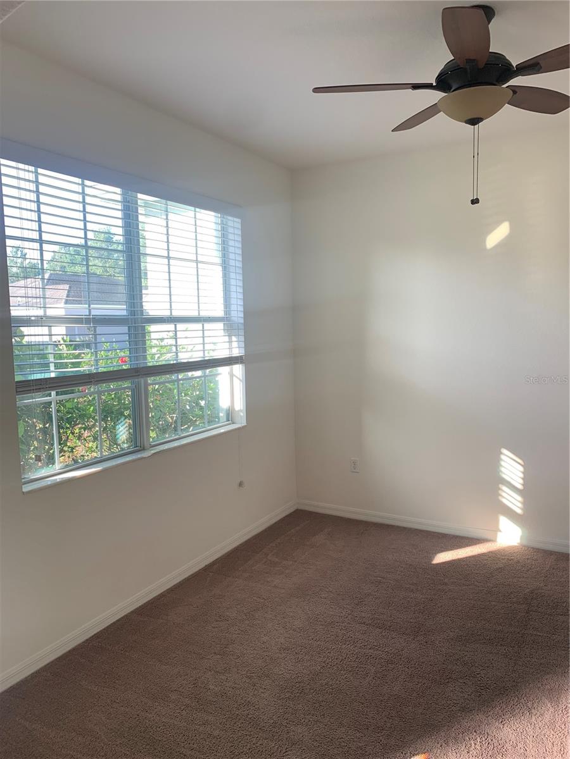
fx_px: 571
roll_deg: +0.6
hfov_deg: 53.1
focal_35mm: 26
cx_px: 285
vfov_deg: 67.3
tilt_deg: -5.0
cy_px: 380
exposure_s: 1/120
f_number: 1.8
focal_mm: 4.25
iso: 40
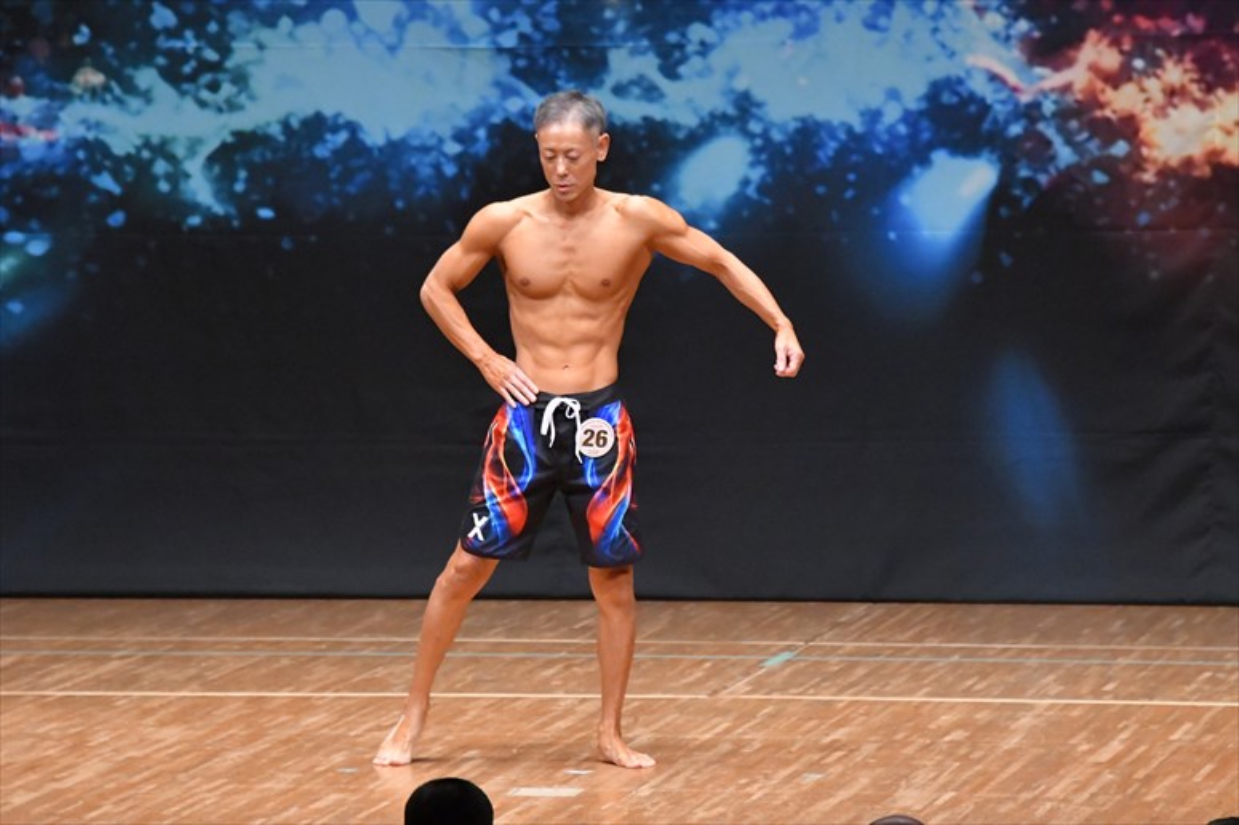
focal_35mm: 270
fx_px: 9288
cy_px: 412
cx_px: 620
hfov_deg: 7.6
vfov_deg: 5.1
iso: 8000
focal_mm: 180
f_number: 5.6
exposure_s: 1/400
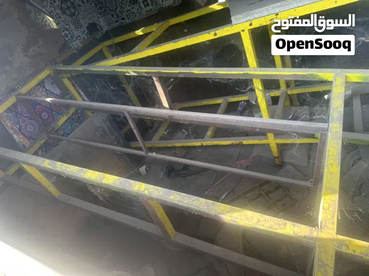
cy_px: 138
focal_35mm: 24
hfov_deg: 71.6
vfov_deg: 56.8
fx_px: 256
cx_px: 184
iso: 80
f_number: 1.78
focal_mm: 6.86
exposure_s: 1/121
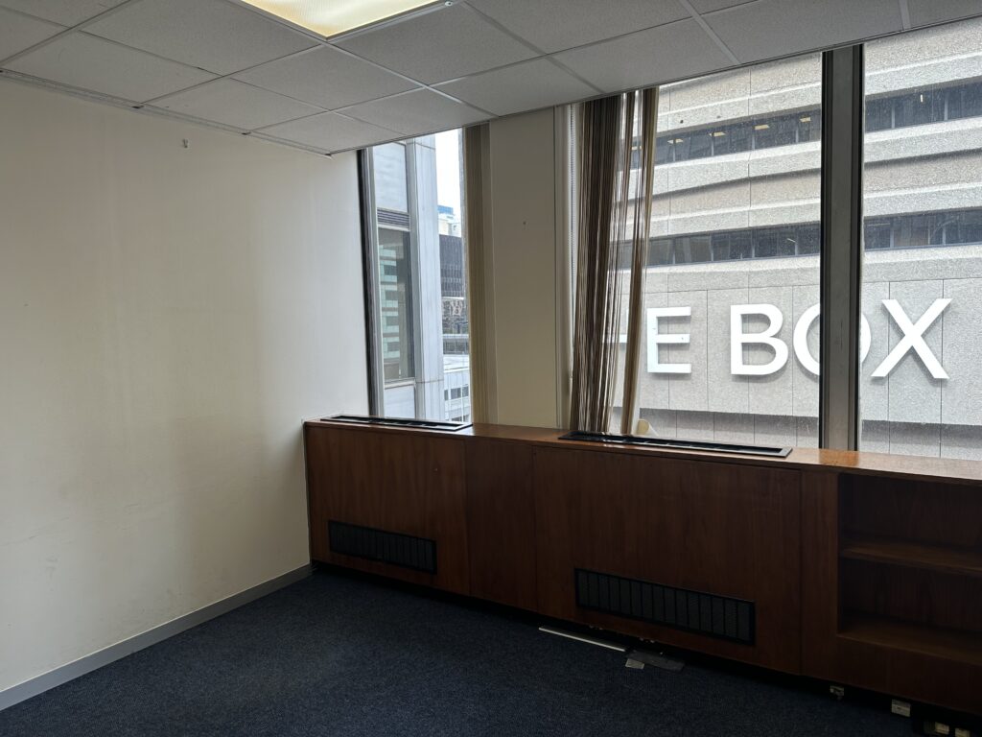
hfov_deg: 71.6
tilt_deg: -4.2
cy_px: 368
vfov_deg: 56.8
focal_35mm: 24
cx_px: 491
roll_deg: +0.8
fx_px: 681
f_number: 1.78
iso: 64
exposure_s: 1/127
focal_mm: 6.86
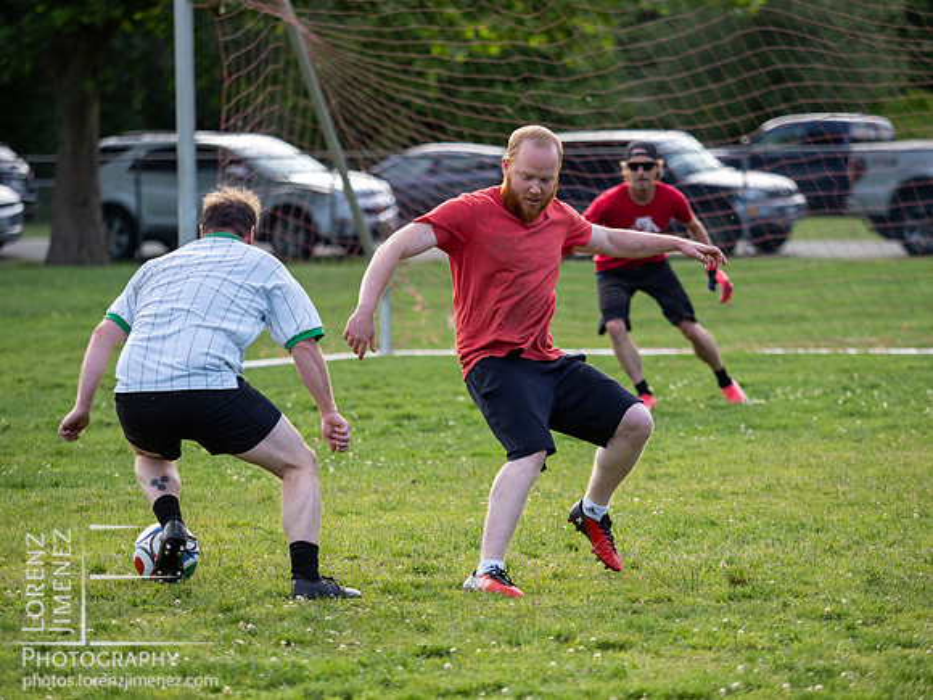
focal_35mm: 260
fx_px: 7008
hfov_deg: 7.6
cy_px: 350
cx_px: 466
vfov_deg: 5.7
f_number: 2.8
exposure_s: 1/1250
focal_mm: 130
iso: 400
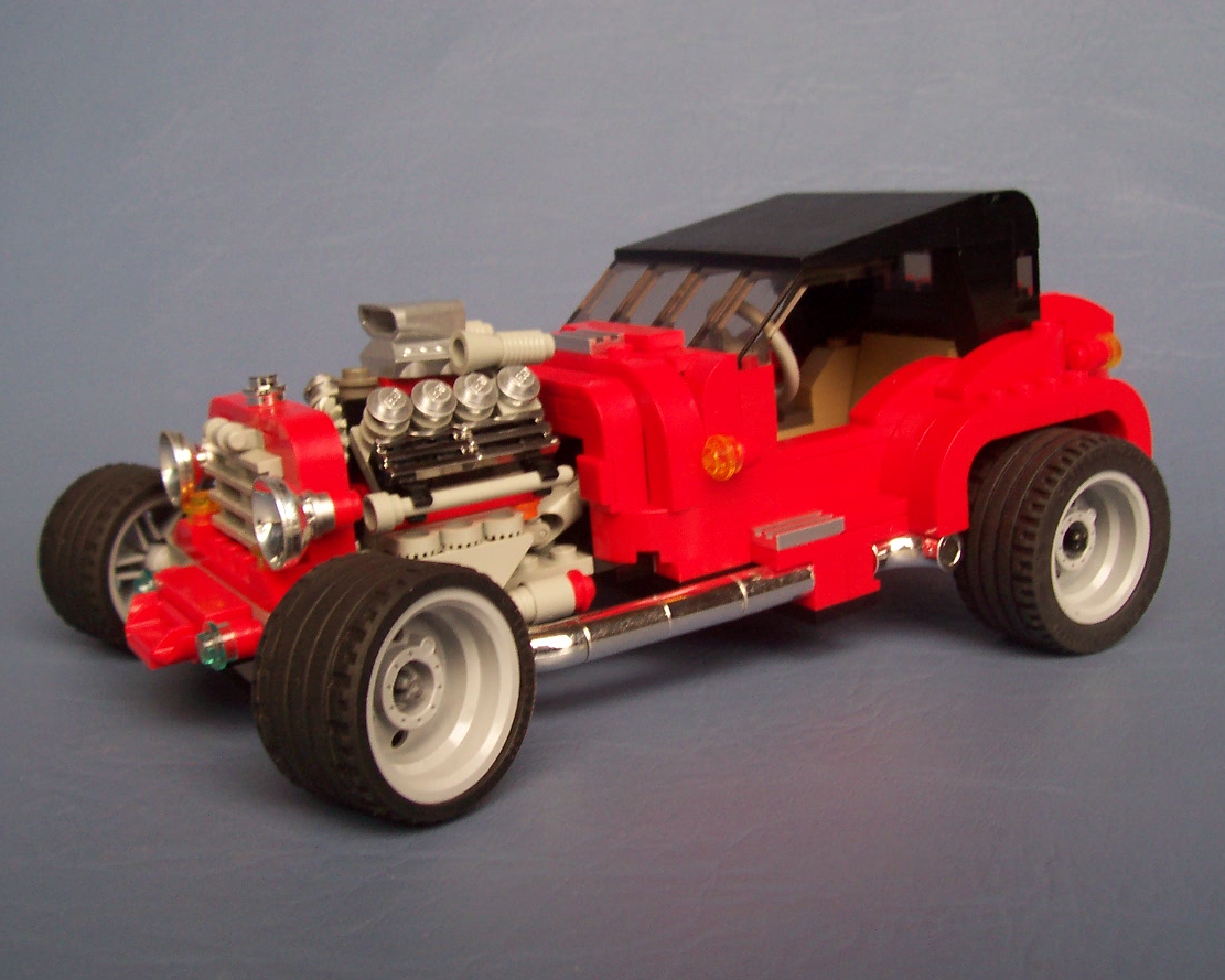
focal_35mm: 39
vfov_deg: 38.2
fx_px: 1414
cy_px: 492
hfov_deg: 46.8
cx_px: 628
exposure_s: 1/30
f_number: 2.8
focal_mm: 5.6
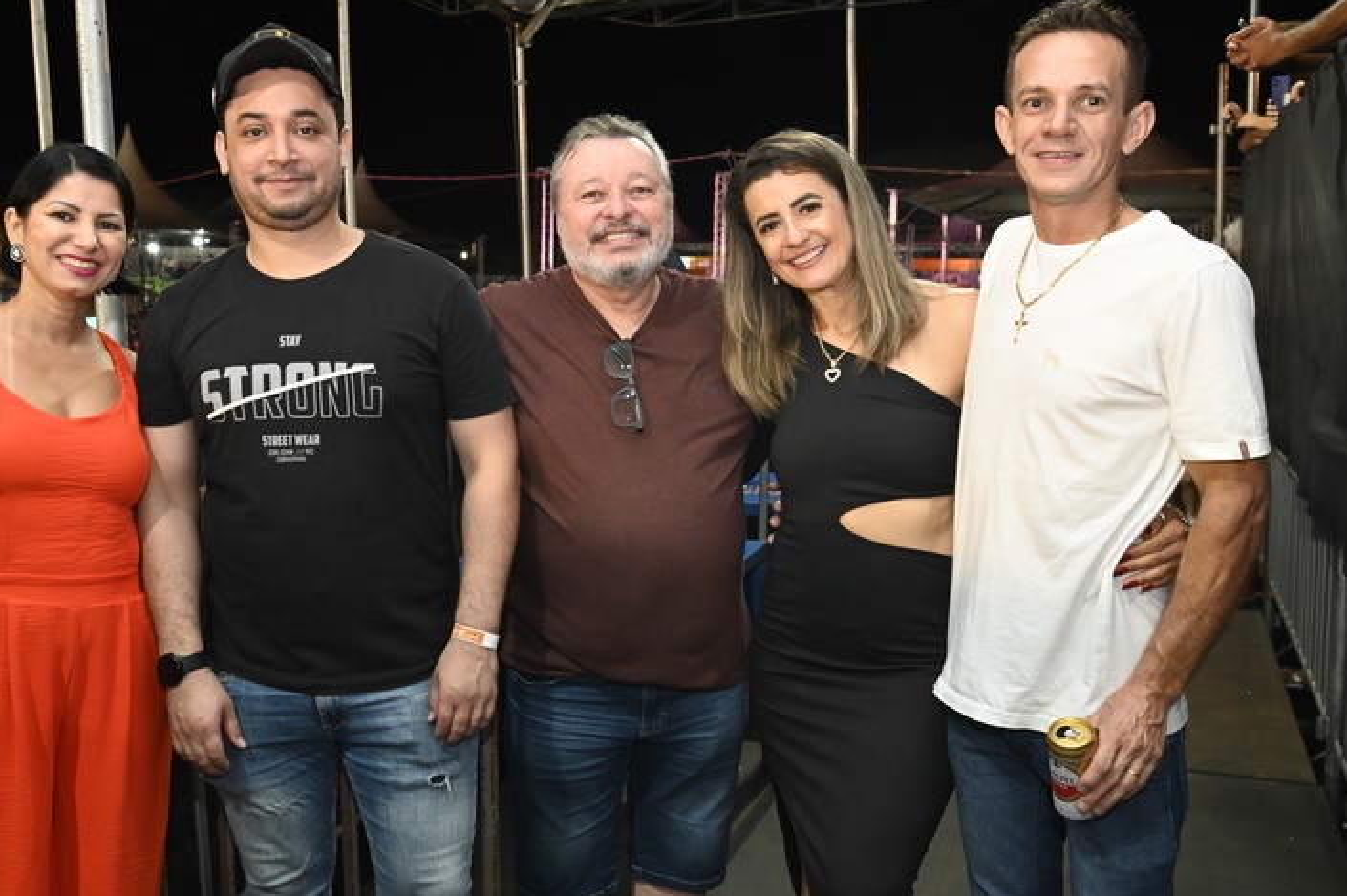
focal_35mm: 37
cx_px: 554
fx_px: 1383
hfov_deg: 51.6
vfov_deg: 35.9
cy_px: 461
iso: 3600
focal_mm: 29
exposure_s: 1/60
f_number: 4
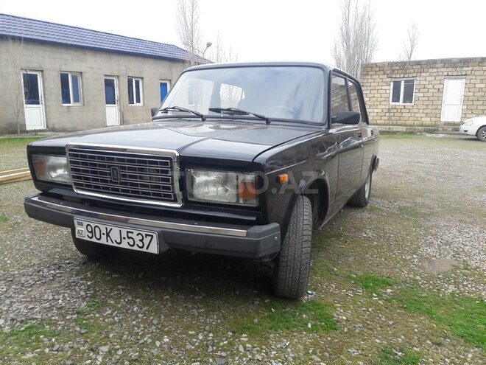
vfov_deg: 49.7
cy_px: 182
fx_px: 393
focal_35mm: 28
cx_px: 243
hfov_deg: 63.4
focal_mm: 3.7
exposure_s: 1/323
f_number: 1.9
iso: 40
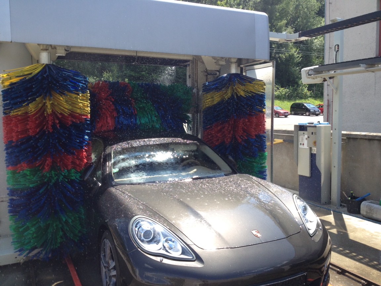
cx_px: 190
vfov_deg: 40.7
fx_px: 385
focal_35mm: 35
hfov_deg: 52.6
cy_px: 143
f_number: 2.4
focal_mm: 4.28
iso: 64
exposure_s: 1/575
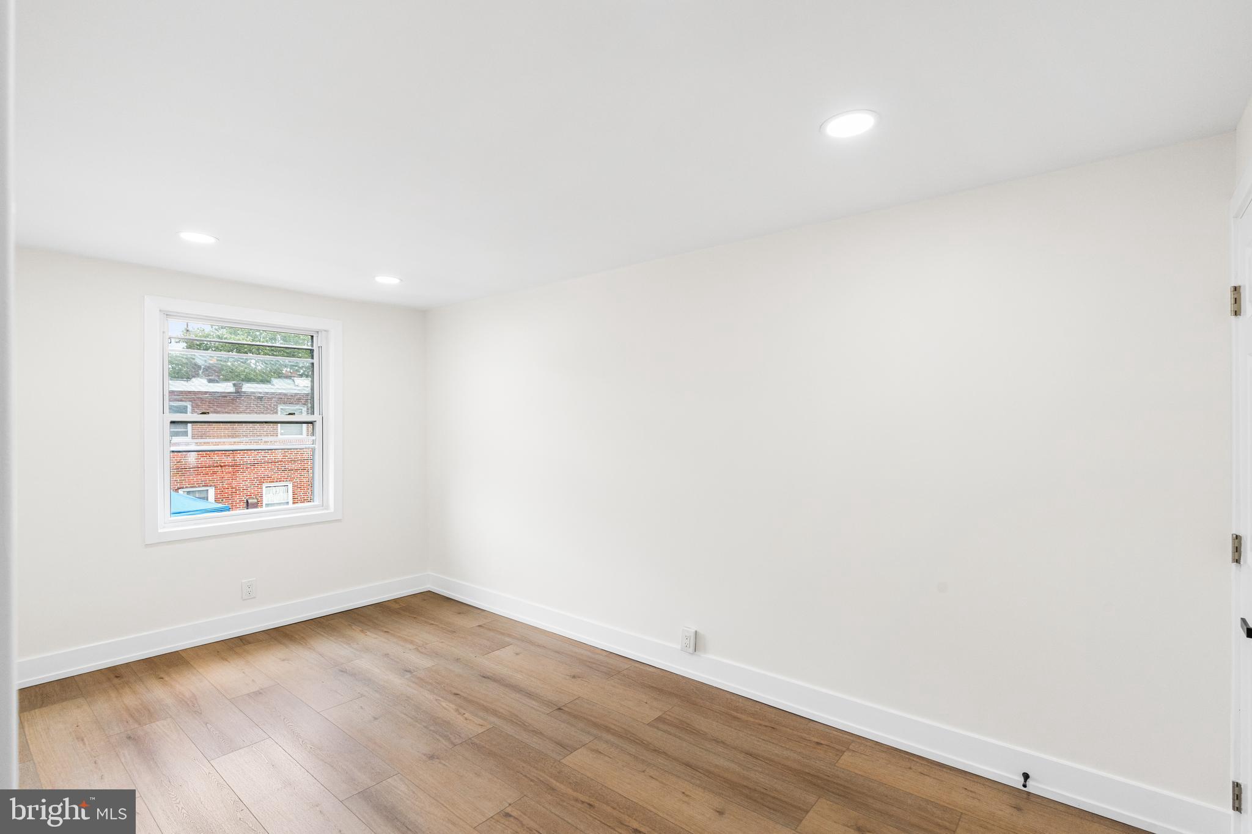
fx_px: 556
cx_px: 626
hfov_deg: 96.7
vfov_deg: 73.7
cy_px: 417
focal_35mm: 16
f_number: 9
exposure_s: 1/50
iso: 1250
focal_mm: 16
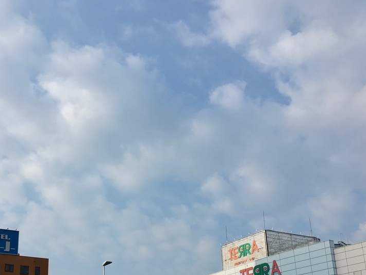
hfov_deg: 38.4
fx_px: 518
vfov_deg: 29.2
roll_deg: +0.8
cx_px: 119
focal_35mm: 49
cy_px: 212
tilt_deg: +19.2
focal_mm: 4.15
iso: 25
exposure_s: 1/1374
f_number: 2.2
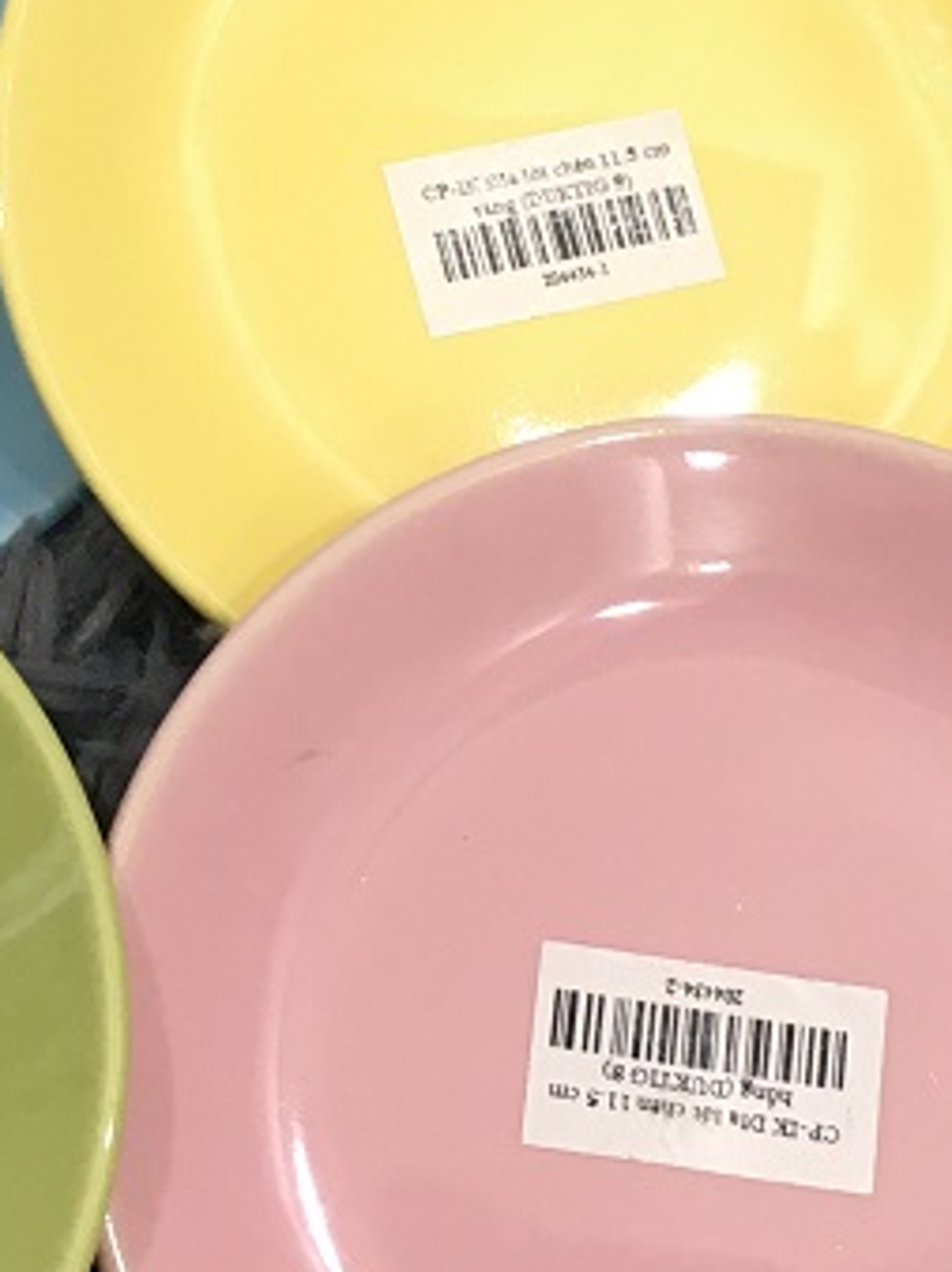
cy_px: 561
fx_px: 3782
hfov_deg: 14.3
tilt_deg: -57.2
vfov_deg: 19.1
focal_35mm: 103
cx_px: 169
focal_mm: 4.15
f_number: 2.2
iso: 80
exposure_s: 1/33
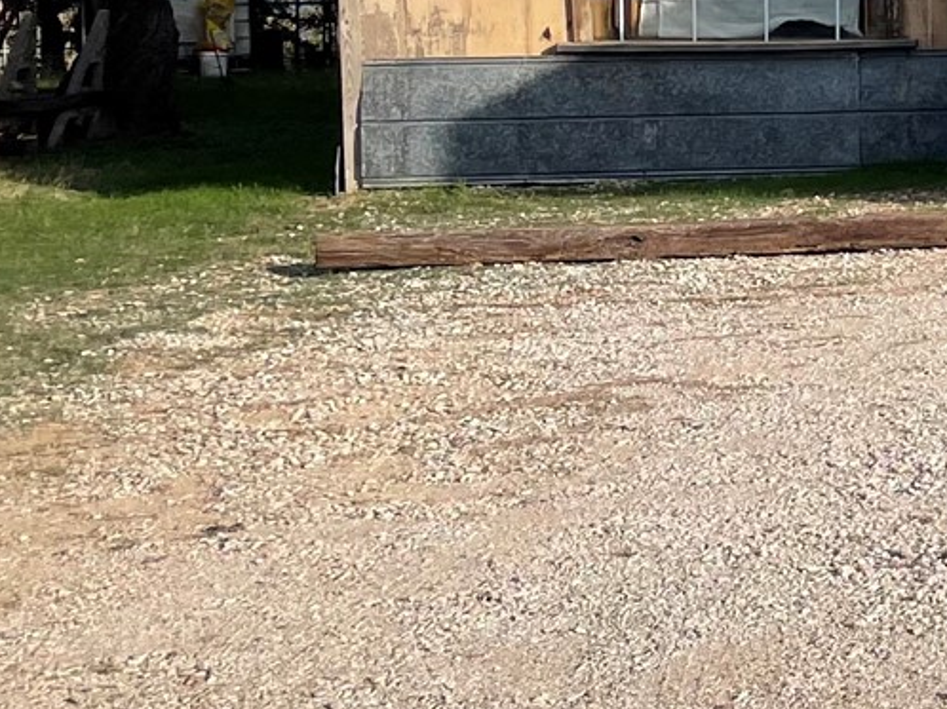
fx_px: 2926
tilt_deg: -3.9
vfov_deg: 13.7
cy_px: 46
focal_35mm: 107
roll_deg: +1.3
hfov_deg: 14.9
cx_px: 1907
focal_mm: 4.2
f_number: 1.6
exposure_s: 1/3610
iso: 32
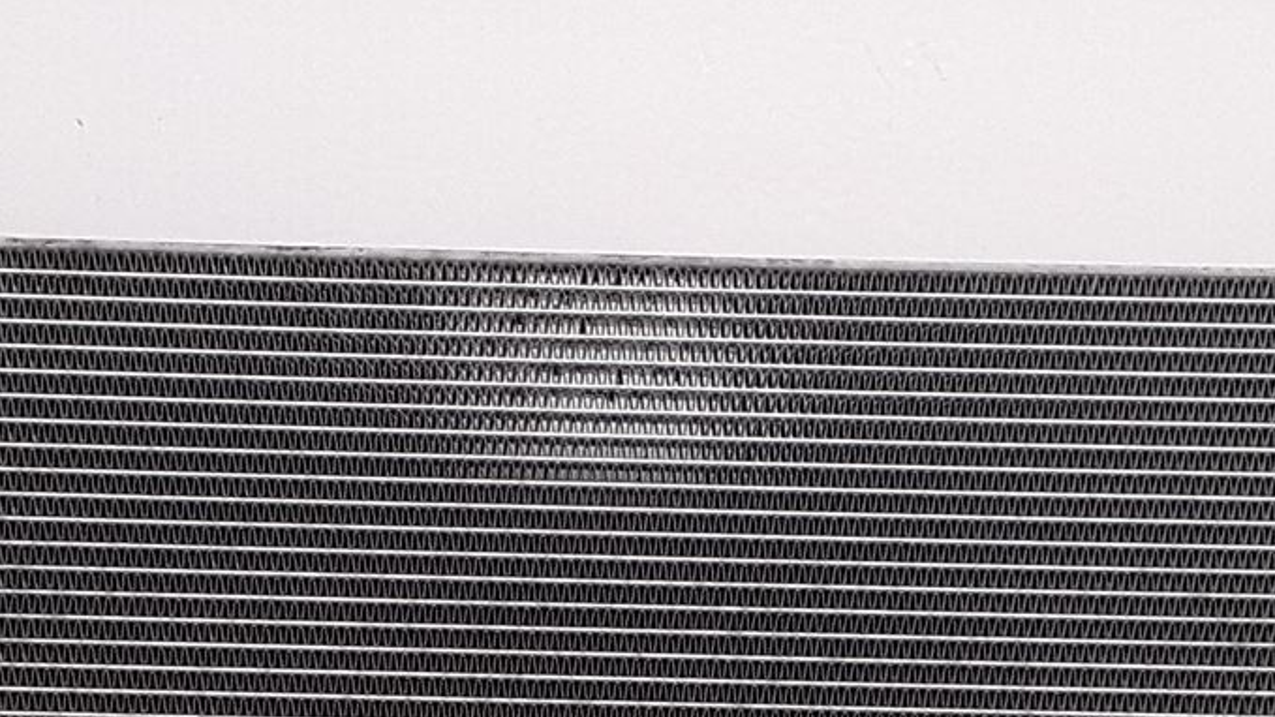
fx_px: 3110
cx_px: 631
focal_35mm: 92
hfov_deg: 23.2
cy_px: 884
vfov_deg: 12.8
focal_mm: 2.91
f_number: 1.9
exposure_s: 1/100
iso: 80
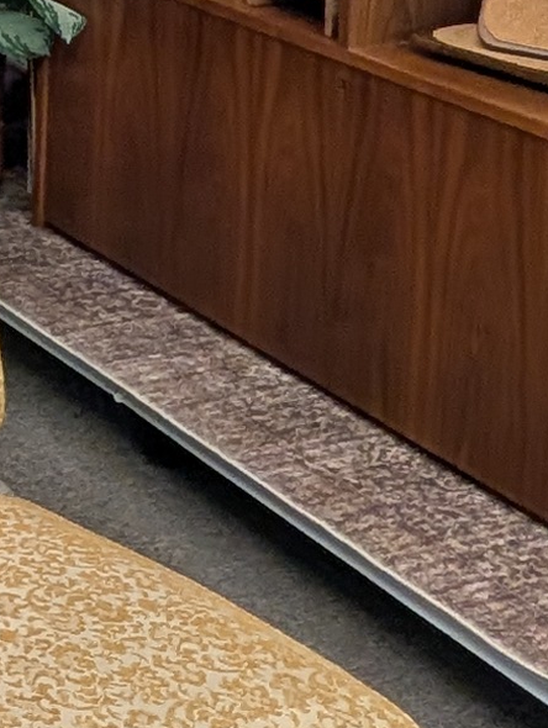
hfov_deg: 15.3
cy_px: -243
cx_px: -446
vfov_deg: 21.1
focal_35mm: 83
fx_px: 1748
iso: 90
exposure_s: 1/120
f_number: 1.7
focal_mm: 2.02
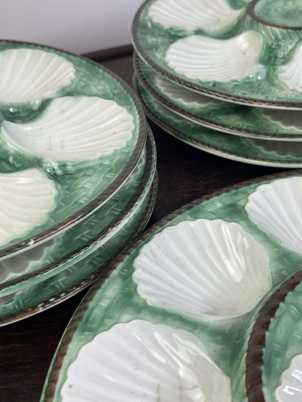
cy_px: 201
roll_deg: +2.1
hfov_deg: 30.3
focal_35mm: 48
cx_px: 151
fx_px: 558
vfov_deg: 39.7
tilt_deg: -38.8
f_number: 1.78
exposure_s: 1/398
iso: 80
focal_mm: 6.86
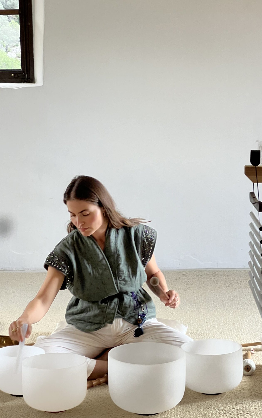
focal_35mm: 104
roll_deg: +0.3
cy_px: 207
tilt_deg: -7.7
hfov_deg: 12.6
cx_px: 176
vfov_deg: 20.0
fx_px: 1188
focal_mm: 9
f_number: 2.8
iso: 125
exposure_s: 1/99
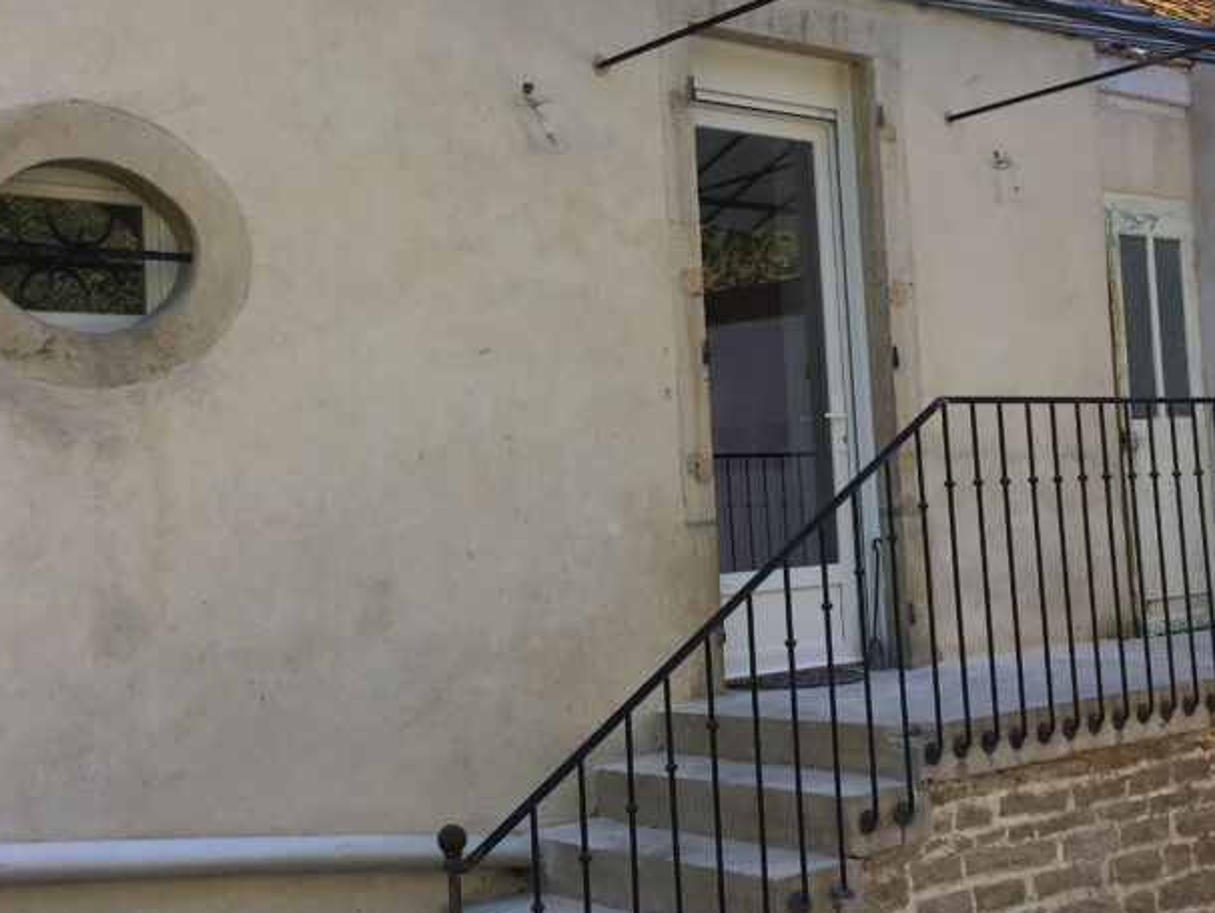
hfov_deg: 38.8
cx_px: 720
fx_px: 1721
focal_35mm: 49
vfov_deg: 29.7
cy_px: 411
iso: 25
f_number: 2.2
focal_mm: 4.15
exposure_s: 1/390
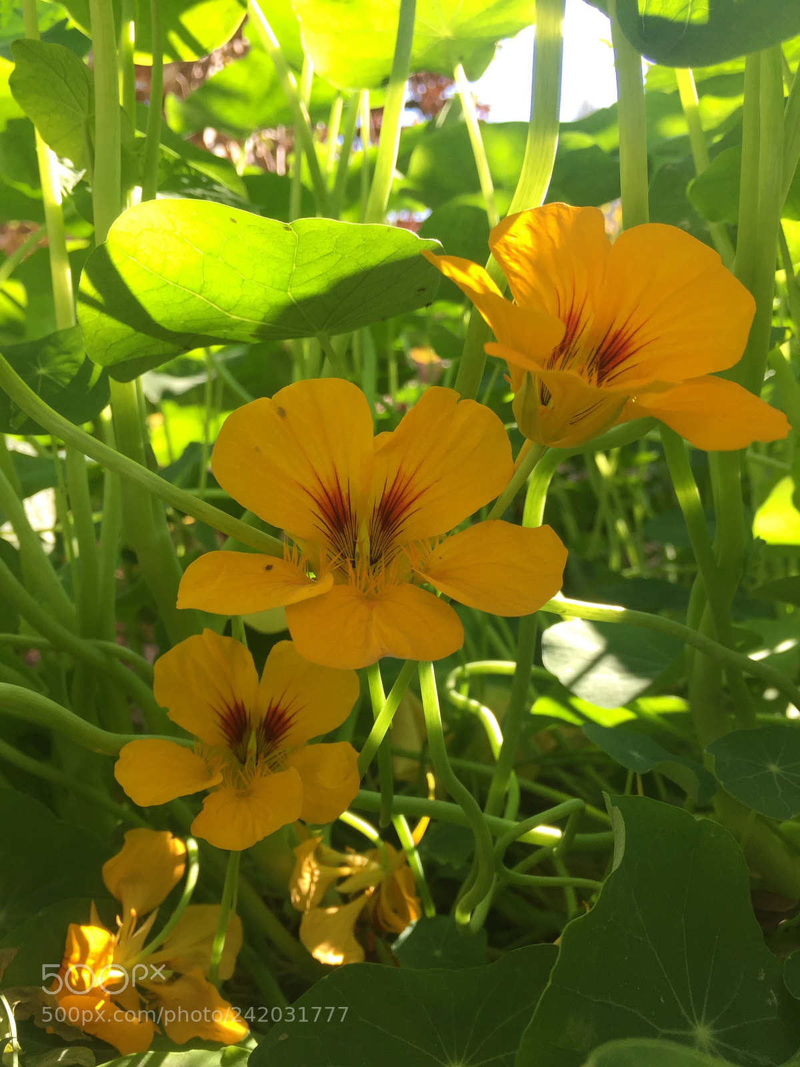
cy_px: 534
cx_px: 400
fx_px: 894
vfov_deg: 61.7
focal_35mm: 29
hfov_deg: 48.2
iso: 32
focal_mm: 4.15
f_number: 2.2
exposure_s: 1/221
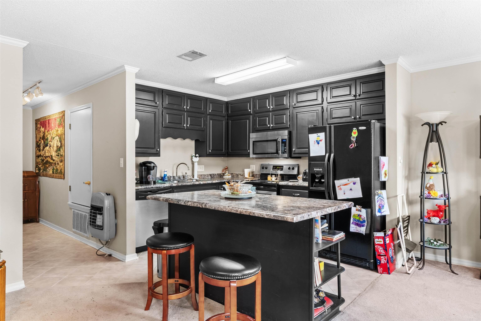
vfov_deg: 56.8
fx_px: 297
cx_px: 240
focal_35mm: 22
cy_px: 160
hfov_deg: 78.1
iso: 400
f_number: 8
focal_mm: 14.8
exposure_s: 1
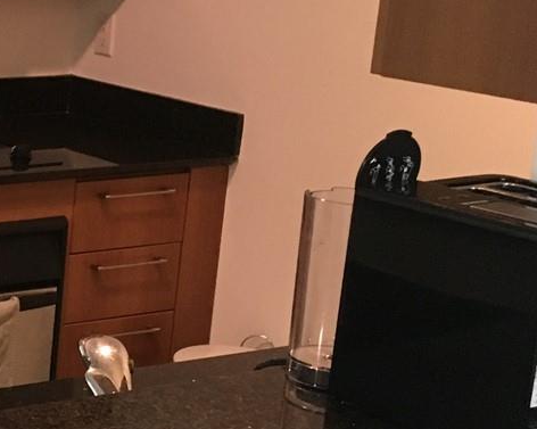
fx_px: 1525
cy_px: 209
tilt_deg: -13.3
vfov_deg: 16.0
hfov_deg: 17.6
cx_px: -299
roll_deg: -1.8
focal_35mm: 96
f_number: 2.2
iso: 125
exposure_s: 1/30
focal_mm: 4.15
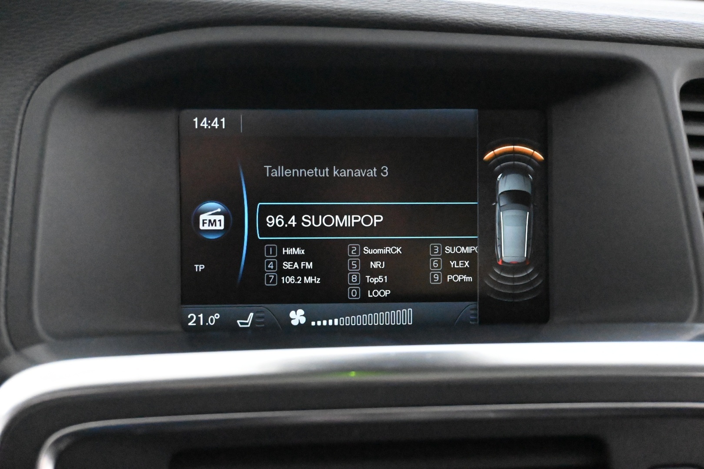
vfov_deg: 30.8
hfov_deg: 45.0
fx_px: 851
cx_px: 352
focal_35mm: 44
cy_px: 234
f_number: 4.8
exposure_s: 1/50
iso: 22800
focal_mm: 29
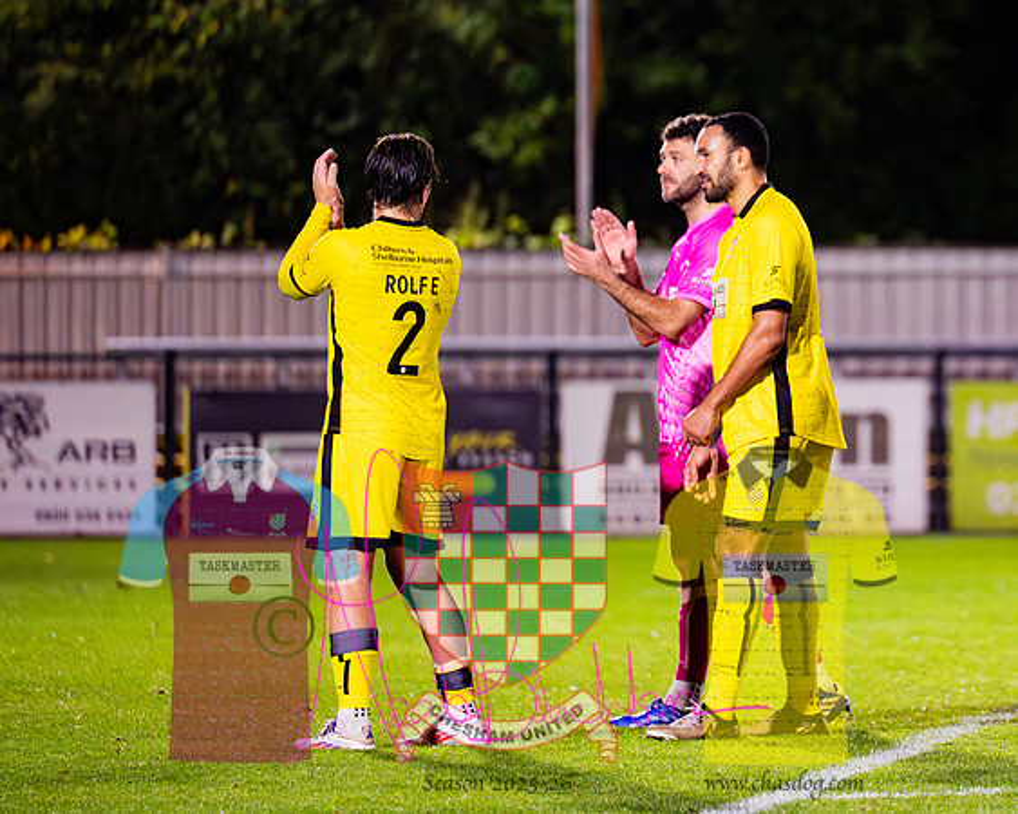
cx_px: 914
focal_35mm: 342
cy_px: 326
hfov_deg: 5.7
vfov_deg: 4.5
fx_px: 10287
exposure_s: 1/800
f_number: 2.8
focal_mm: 200
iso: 6400
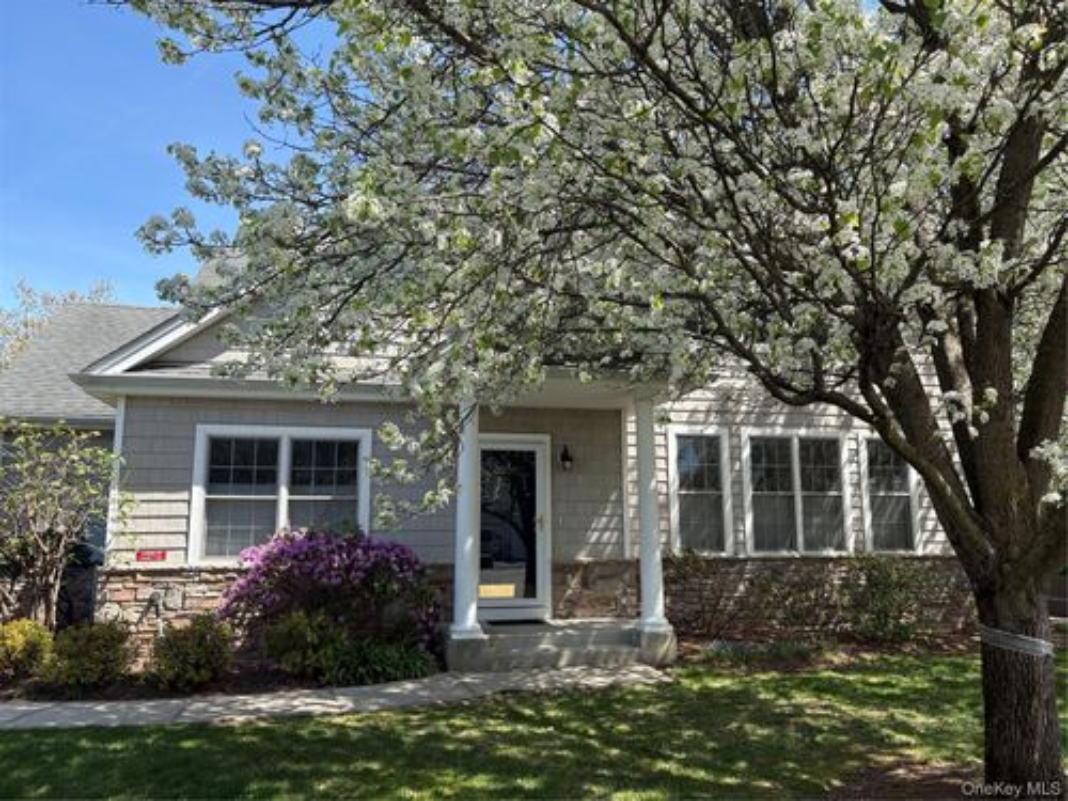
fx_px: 802
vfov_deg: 53.1
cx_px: 534
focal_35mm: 26
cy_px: 400
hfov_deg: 67.3
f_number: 1.6
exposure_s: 1/1135
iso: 50
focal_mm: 5.96
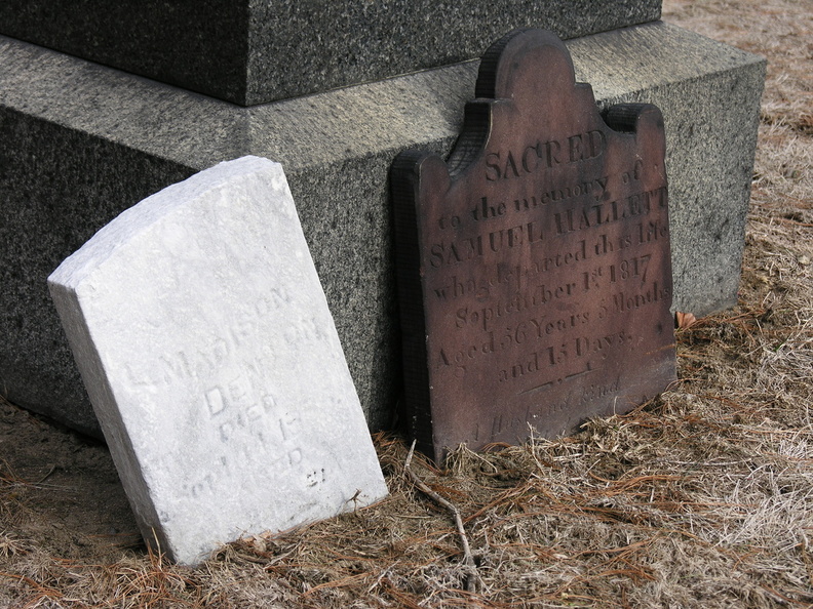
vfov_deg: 14.2
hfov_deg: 18.9
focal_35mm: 104
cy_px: 304
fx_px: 2443
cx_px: 406
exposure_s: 1/229
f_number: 3.7
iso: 50
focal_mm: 26.5
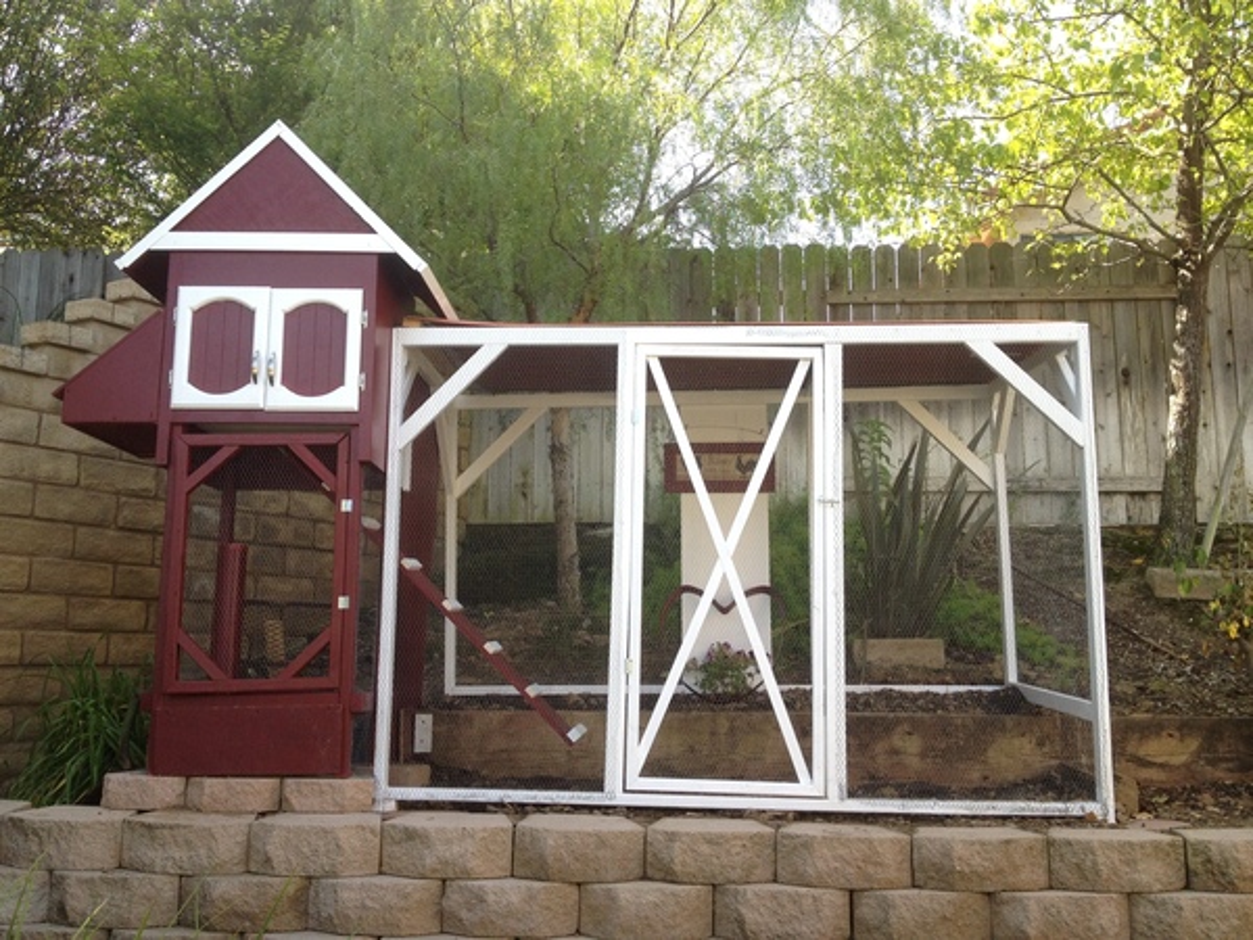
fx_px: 1267
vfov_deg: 40.7
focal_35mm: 35
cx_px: 626
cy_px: 470
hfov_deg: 52.6
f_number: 2.4
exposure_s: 1/307
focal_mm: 4.28
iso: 80
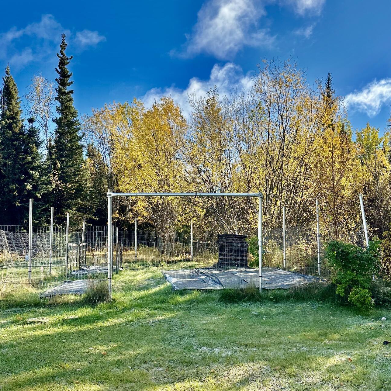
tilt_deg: +4.3
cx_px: 212
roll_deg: -1.1
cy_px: 211
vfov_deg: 49.7
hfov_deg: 49.7
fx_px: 422
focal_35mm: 33
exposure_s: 1/2469
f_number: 1.78
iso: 80
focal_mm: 6.86
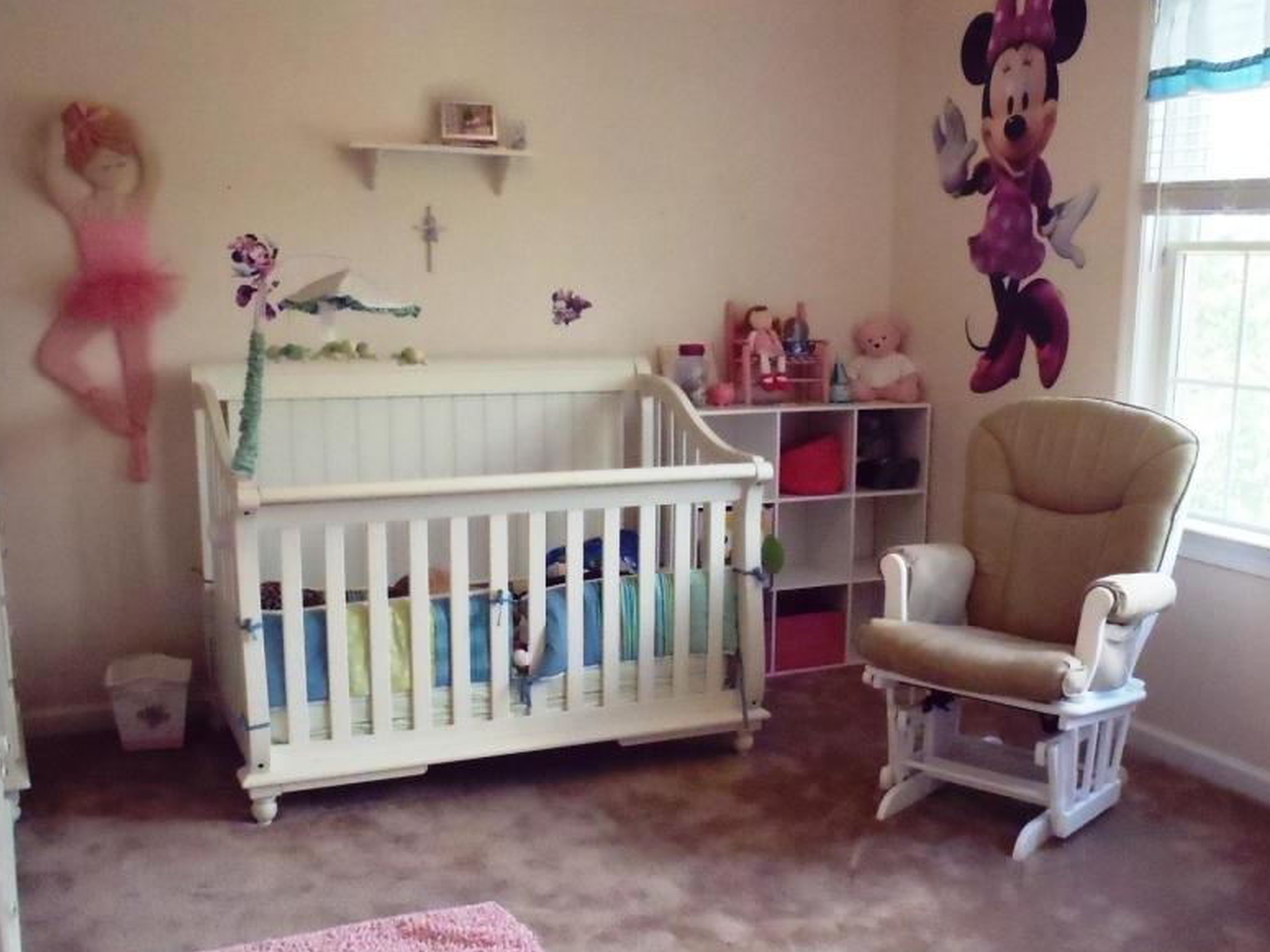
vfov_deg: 38.5
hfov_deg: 50.0
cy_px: 573
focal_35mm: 37
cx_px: 716
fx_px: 1357
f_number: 3.9
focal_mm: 5
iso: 800
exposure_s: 1/125
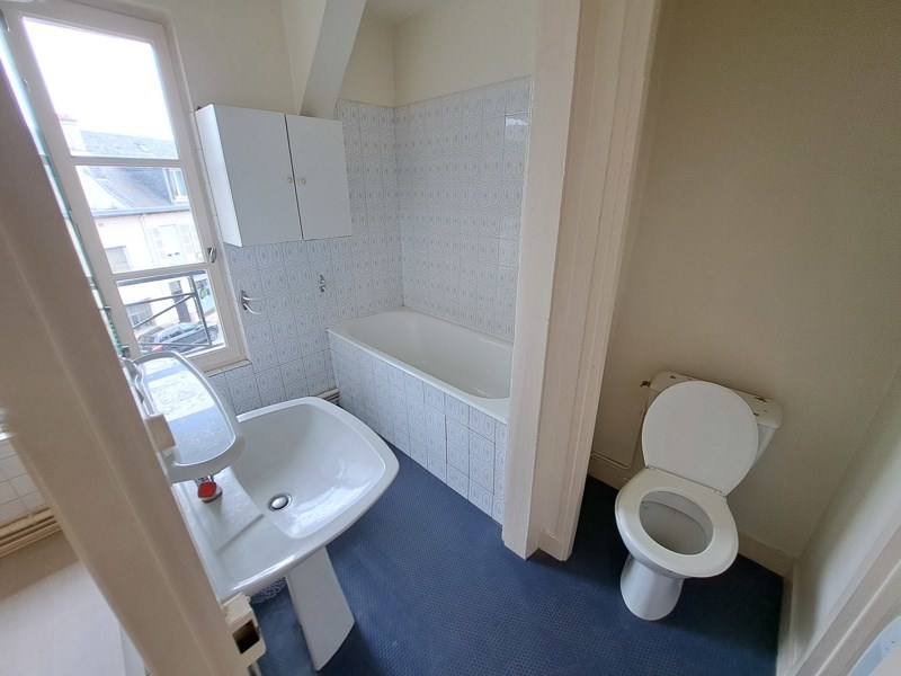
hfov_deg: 106.2
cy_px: 338
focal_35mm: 13
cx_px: 450
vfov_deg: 89.9
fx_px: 338
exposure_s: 1/50
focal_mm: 1.74
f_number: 2.2
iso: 50
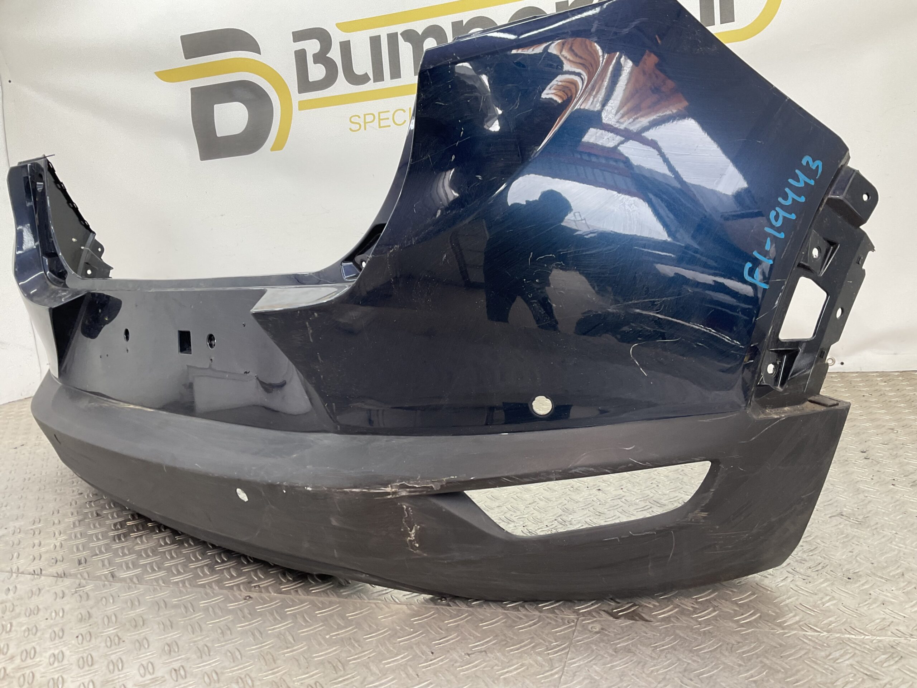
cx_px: 458
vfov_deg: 48.2
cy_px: 344
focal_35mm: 29
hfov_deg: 61.7
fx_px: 768
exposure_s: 1/100
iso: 32
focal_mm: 3
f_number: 1.8
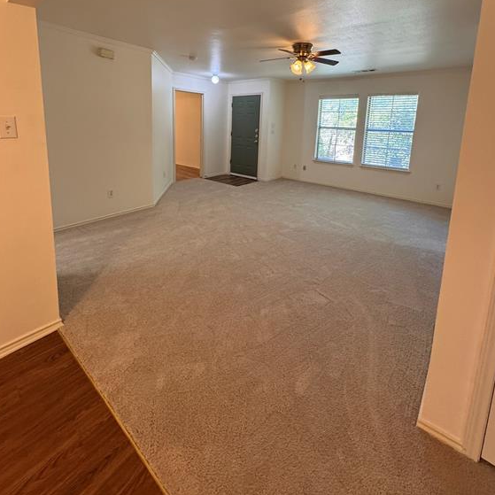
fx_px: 275
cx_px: 247
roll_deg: -1.3
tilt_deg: -9.9
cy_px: 164
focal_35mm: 17
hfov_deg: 84.0
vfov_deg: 81.1
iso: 320
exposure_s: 1/120
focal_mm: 2.22
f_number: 2.2
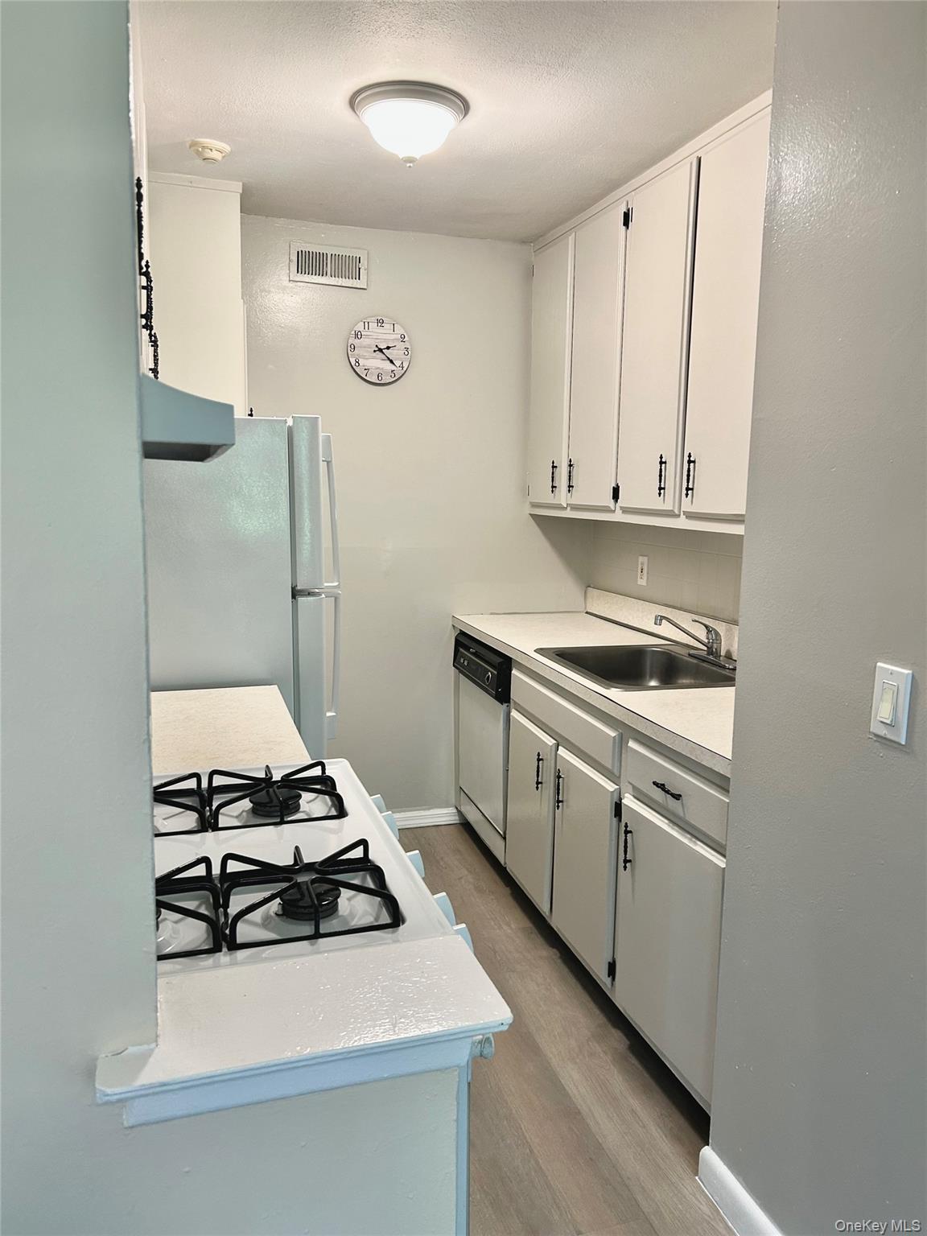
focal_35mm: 26
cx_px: 464
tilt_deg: -7.9
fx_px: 928
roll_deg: -1.7
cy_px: 618
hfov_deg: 53.1
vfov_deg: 67.3
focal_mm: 5.7
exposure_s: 1/60
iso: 100
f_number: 1.5
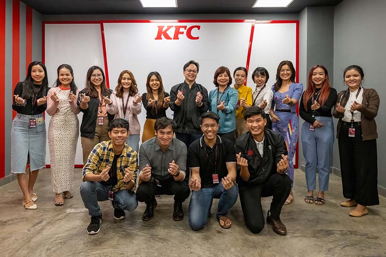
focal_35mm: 20
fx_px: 220
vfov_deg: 60.7
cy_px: 128
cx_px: 193
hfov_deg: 82.6
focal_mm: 20.5
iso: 8000
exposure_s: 1/200
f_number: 4
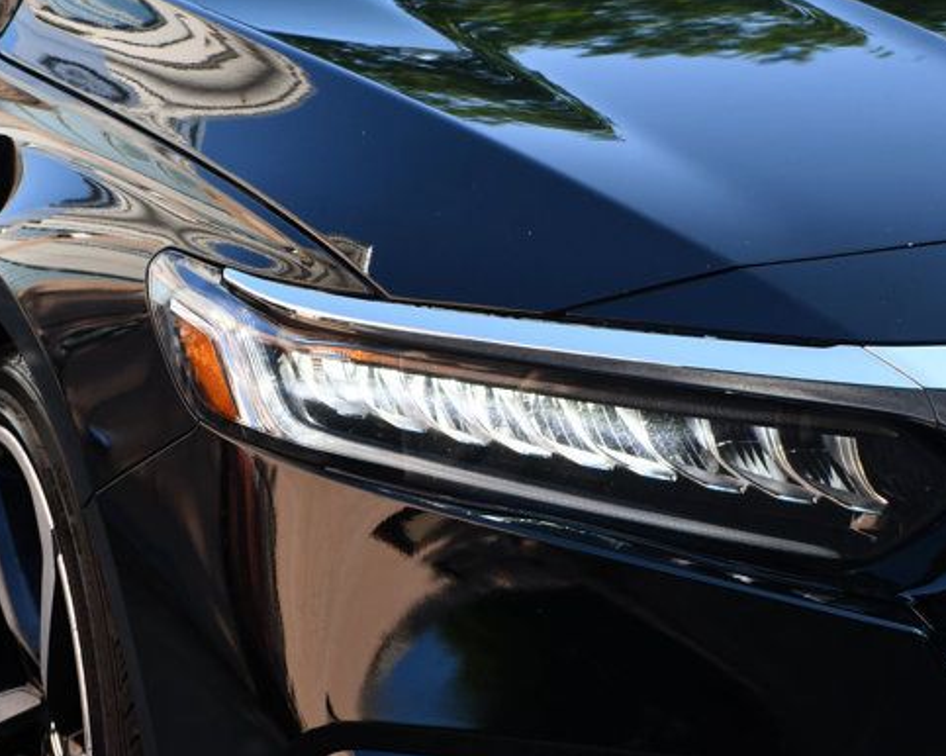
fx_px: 4702
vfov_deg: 9.2
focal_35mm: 168
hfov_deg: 11.5
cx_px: 613
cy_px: 408
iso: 200
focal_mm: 90
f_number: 7.1
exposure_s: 1/250
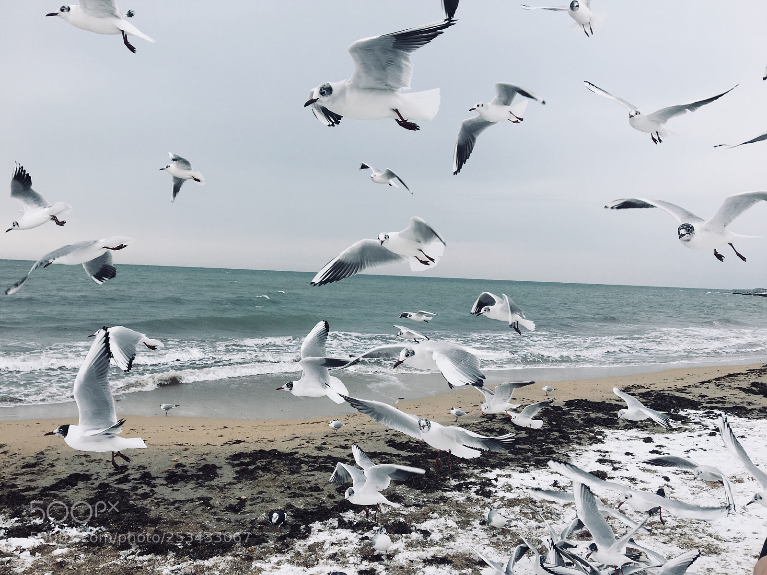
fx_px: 643
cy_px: 288
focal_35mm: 29
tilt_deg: -0.8
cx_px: 384
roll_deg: -2.4
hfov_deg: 61.7
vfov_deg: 48.2
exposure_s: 1/801
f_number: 2.2
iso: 25
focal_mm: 4.15
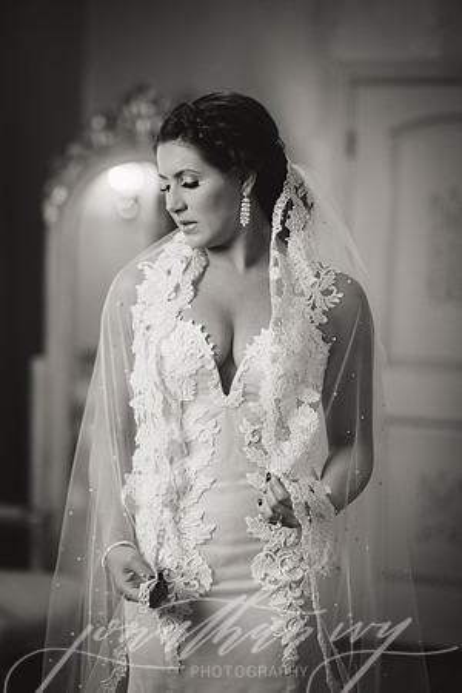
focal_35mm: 85
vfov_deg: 23.9
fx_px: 1636
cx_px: 231
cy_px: 346
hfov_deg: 16.1
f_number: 2
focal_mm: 85
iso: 400
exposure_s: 1/125
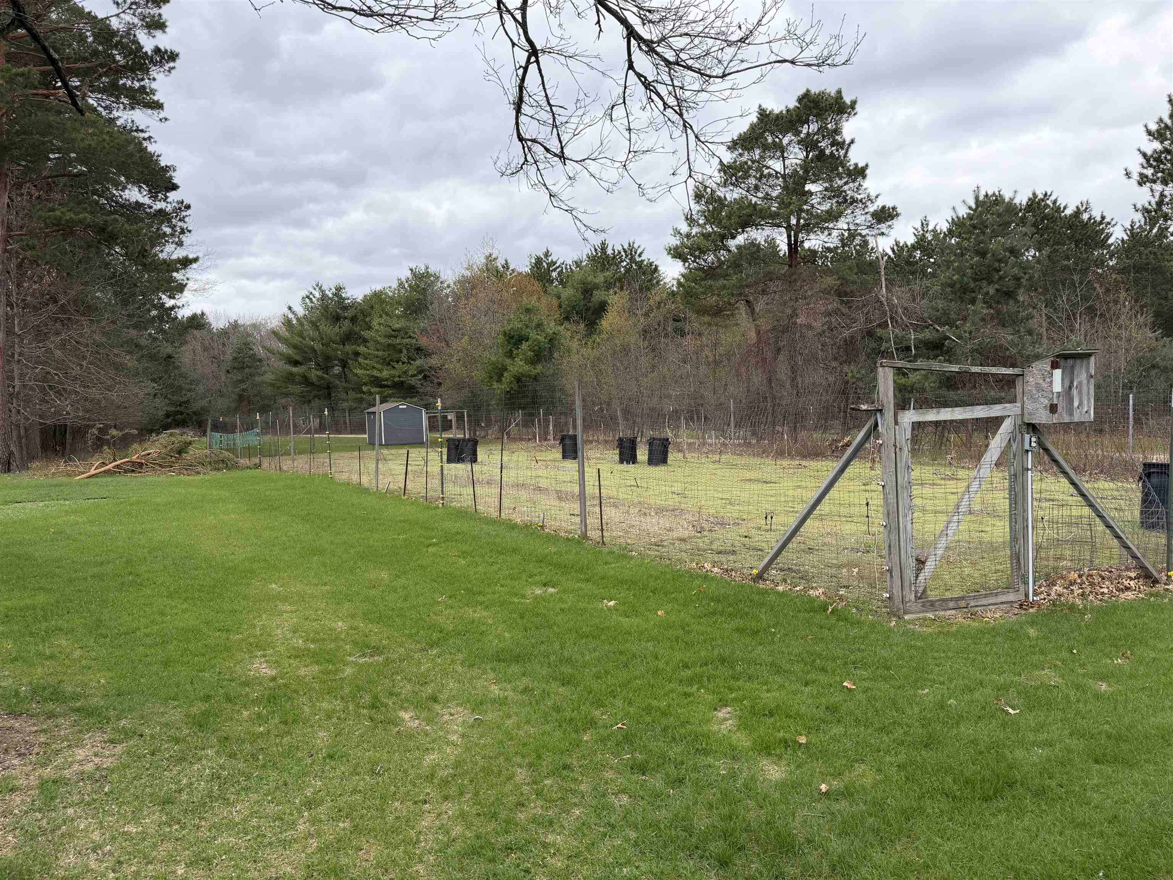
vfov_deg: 56.8
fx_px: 813
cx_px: 586
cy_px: 440
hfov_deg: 71.6
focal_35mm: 24
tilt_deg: -1.9
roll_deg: +3.9
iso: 100
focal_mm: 6.76
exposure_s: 1/2110
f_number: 1.78
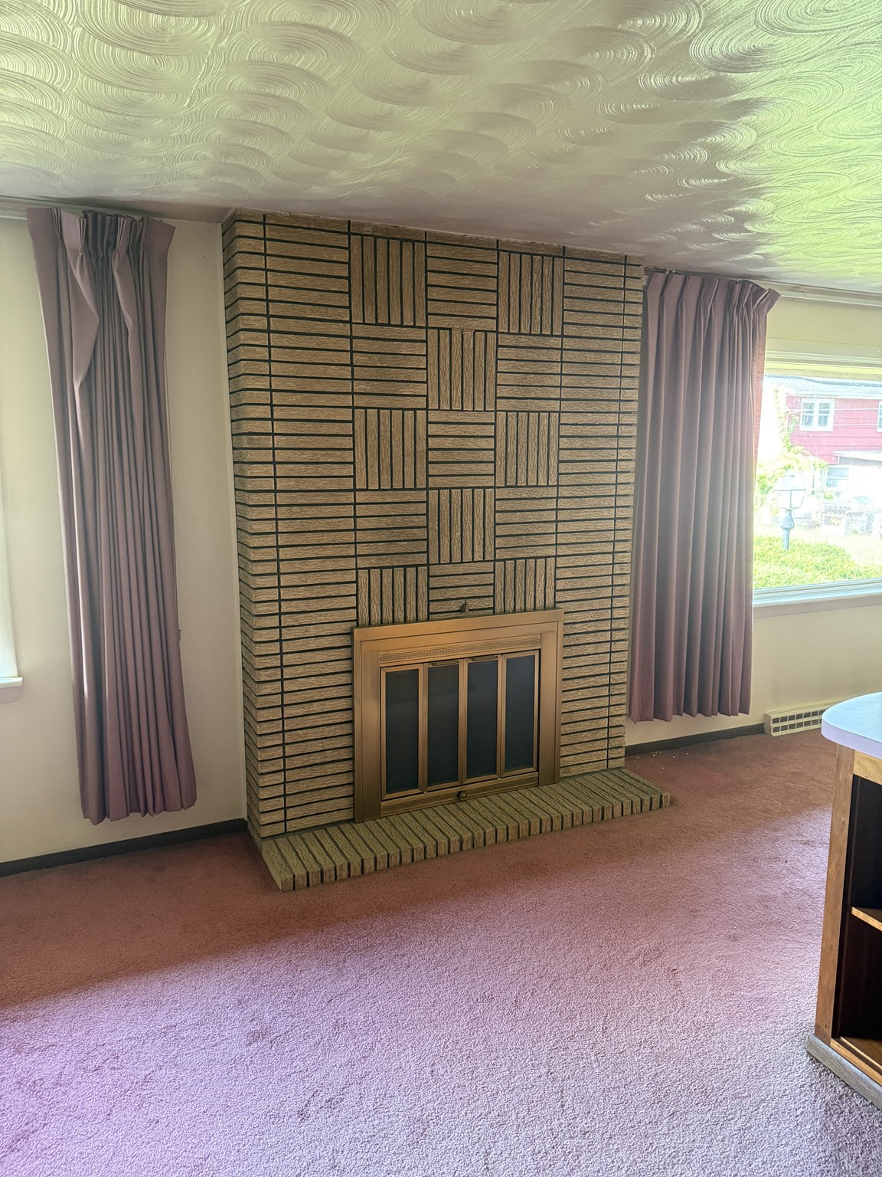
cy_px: 588
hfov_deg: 56.8
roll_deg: -0.7
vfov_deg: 71.6
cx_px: 441
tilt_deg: -9.2
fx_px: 815
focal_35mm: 24
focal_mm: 6.76
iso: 400
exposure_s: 1/60
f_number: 1.78
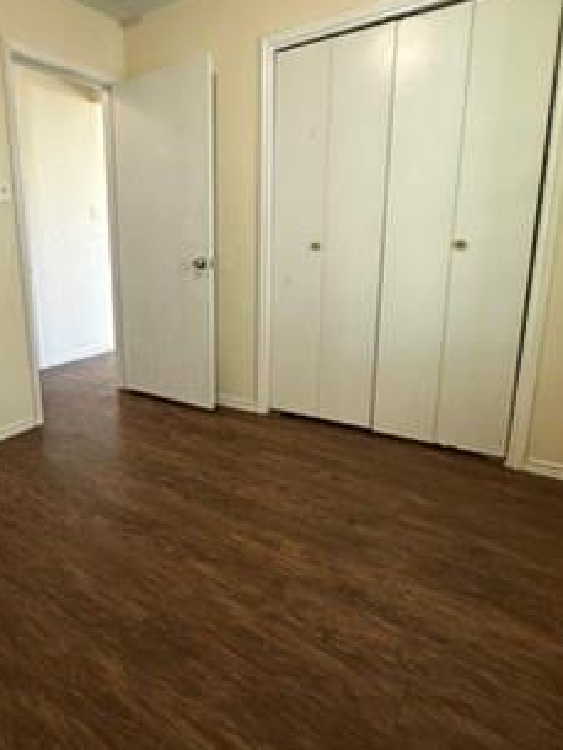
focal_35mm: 22
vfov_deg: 76.2
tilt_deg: -12.0
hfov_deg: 59.2
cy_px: 342
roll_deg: +0.9
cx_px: 172
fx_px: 477
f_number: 2.2
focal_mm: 2.22
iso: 250
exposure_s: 1/60
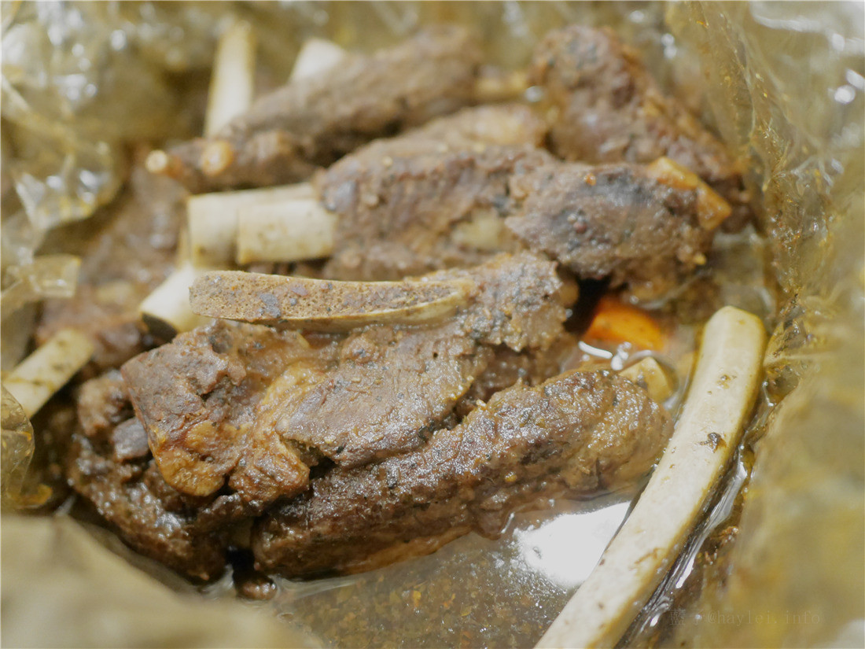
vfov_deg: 46.8
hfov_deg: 60.0
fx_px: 750
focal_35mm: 30
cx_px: 432
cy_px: 324
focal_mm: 15
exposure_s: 1/60
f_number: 1.7
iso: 1600
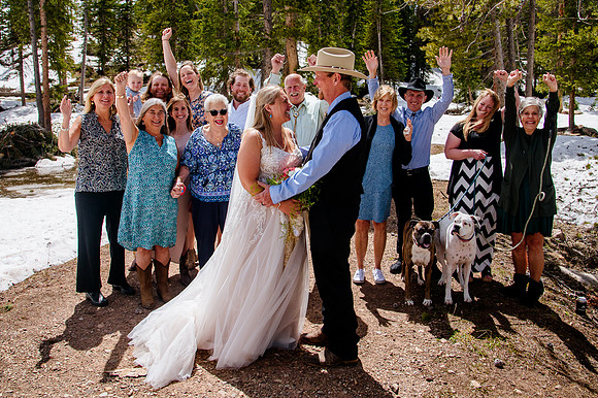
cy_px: 147
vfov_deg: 41.7
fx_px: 517
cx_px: 287
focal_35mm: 31
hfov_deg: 60.0
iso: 400
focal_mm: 24
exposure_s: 1/800
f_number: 6.3
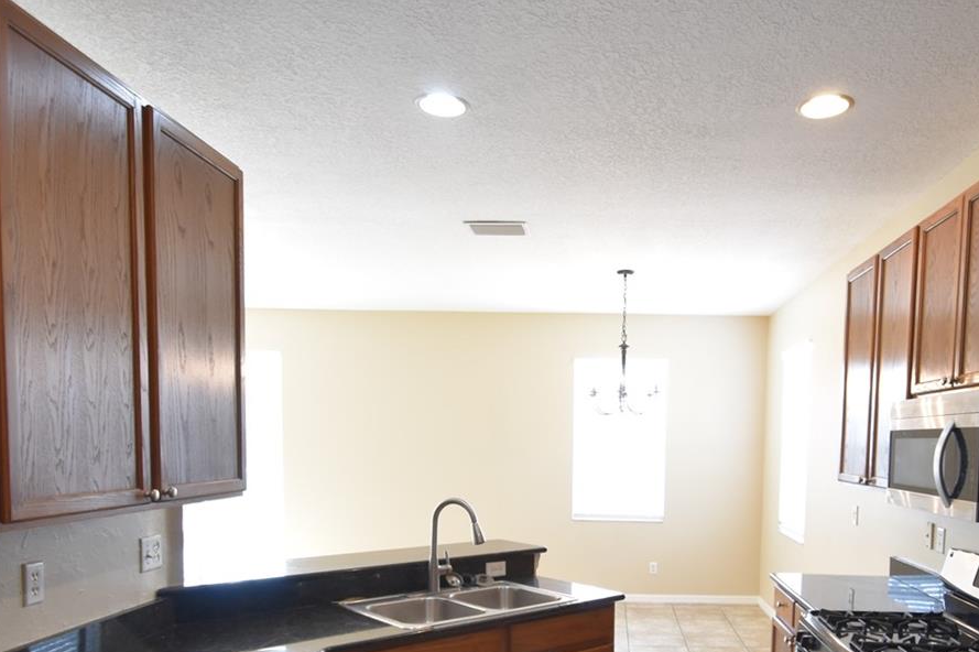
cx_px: 601
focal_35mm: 27
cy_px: 498
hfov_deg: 66.6
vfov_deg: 46.0
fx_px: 734
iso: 800
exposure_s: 1/60
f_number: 3.5
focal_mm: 10
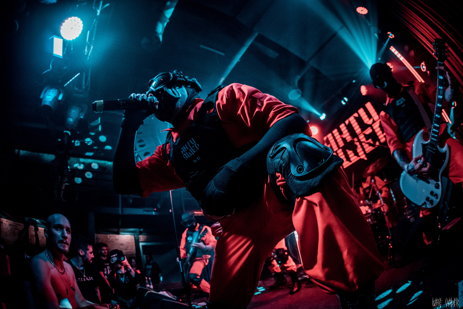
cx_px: 232
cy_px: 154
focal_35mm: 15
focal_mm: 15
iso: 3200
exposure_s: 1/400
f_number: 3.5
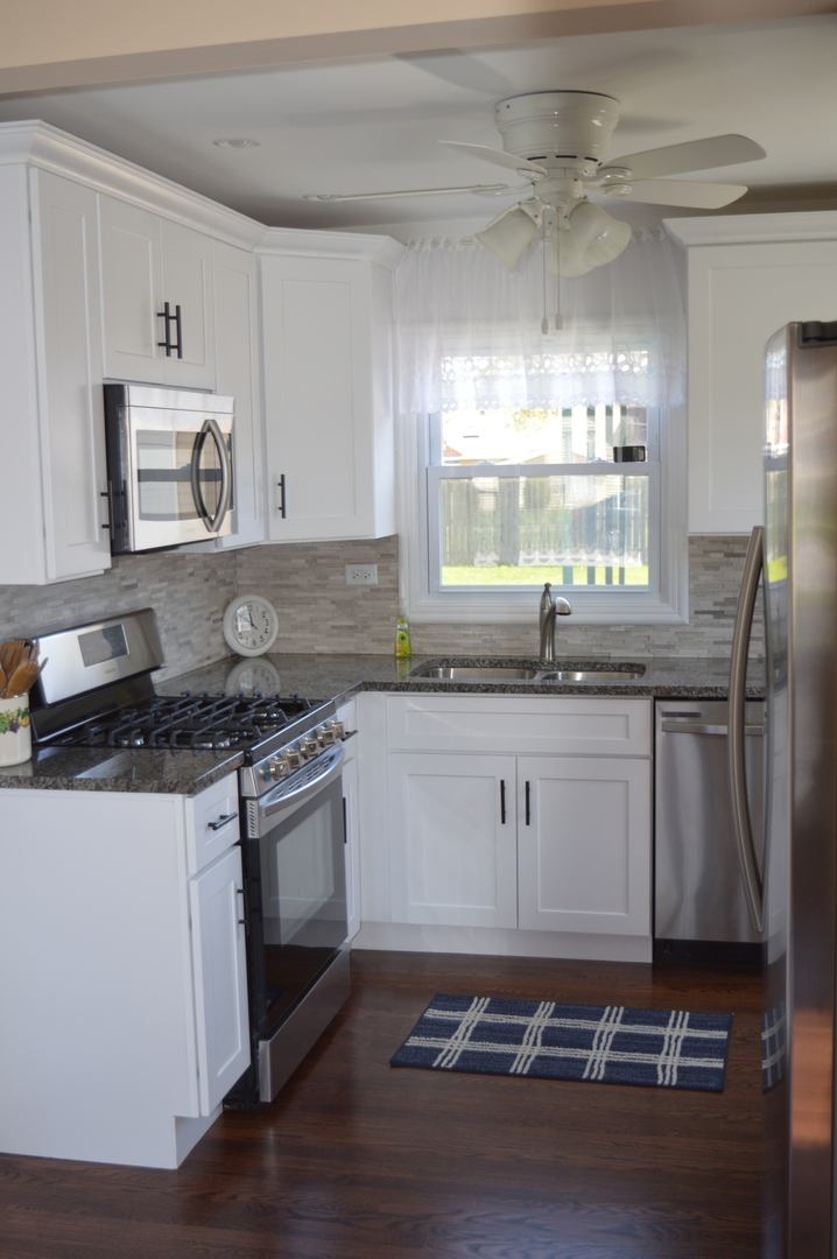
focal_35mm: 40
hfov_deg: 33.0
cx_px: 418
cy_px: 630
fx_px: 1415
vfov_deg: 48.0
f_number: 4
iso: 250
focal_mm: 27
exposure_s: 1/125
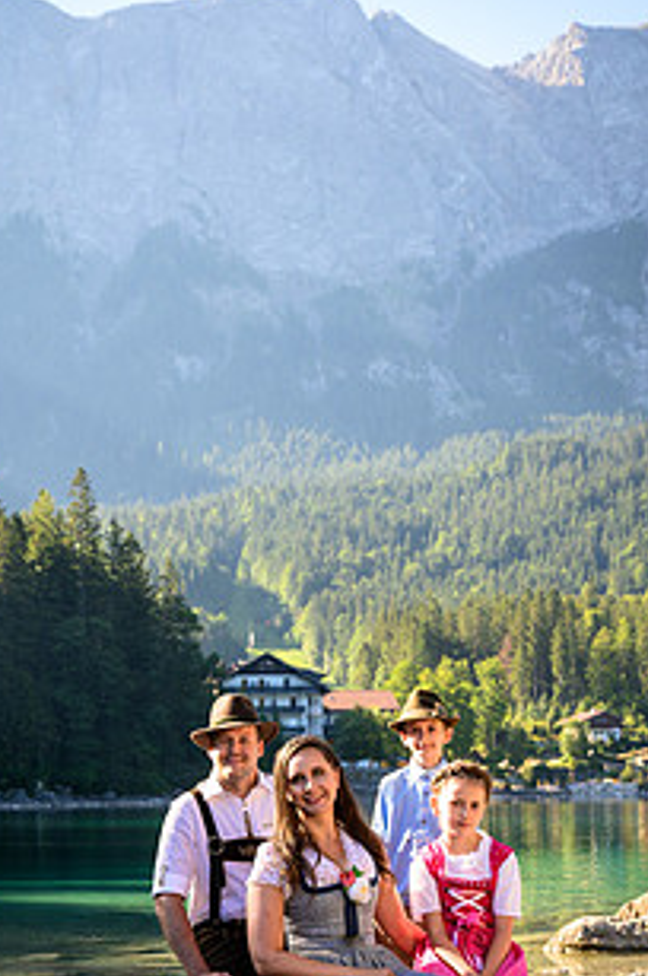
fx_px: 1786
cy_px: 674
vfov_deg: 30.3
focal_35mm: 66
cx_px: 275
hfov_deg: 20.6
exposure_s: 1/100
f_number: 5.6
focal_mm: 45
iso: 100
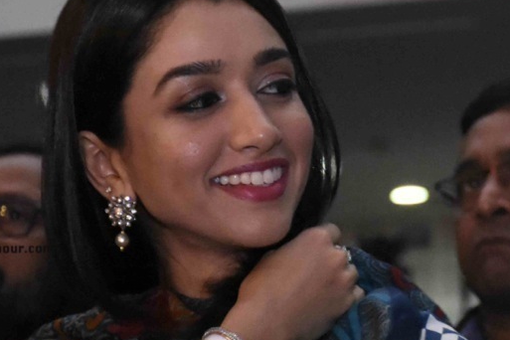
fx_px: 3230
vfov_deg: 6.0
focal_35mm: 228
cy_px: 197
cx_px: 593
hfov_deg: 8.9
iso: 8000
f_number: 5
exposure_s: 1/100
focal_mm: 60
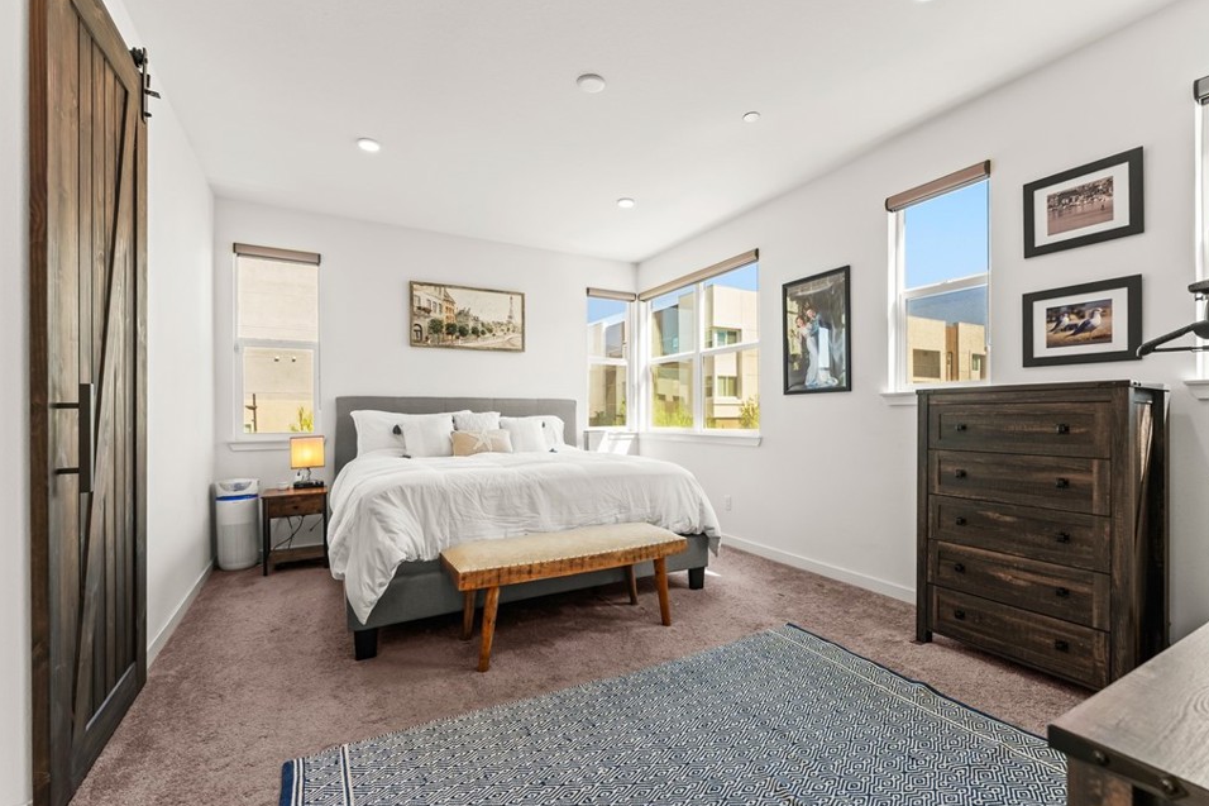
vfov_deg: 77.3
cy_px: 421
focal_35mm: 15
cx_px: 620
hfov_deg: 100.4
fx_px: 504
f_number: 5.6
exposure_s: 1/30
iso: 320
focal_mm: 14
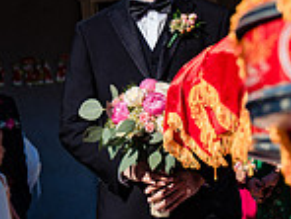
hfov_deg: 12.5
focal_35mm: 155
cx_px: 315
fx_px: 1303
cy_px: 23
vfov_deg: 9.5
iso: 100
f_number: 3.5
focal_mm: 41
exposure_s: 1/1600
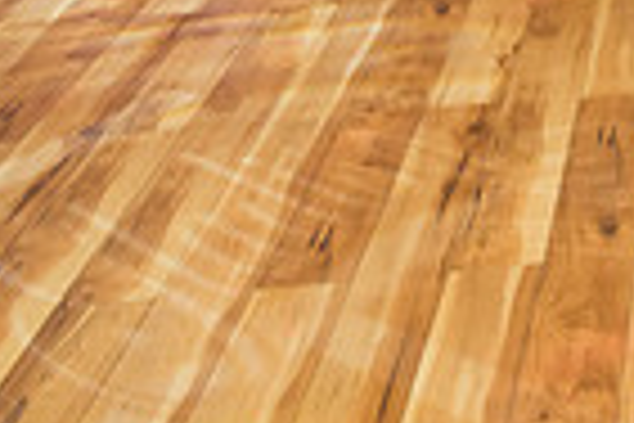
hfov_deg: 17.5
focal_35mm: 99
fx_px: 1743
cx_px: 1075
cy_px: -304
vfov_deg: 12.7
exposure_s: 1/125
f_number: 3.2
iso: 800
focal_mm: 24
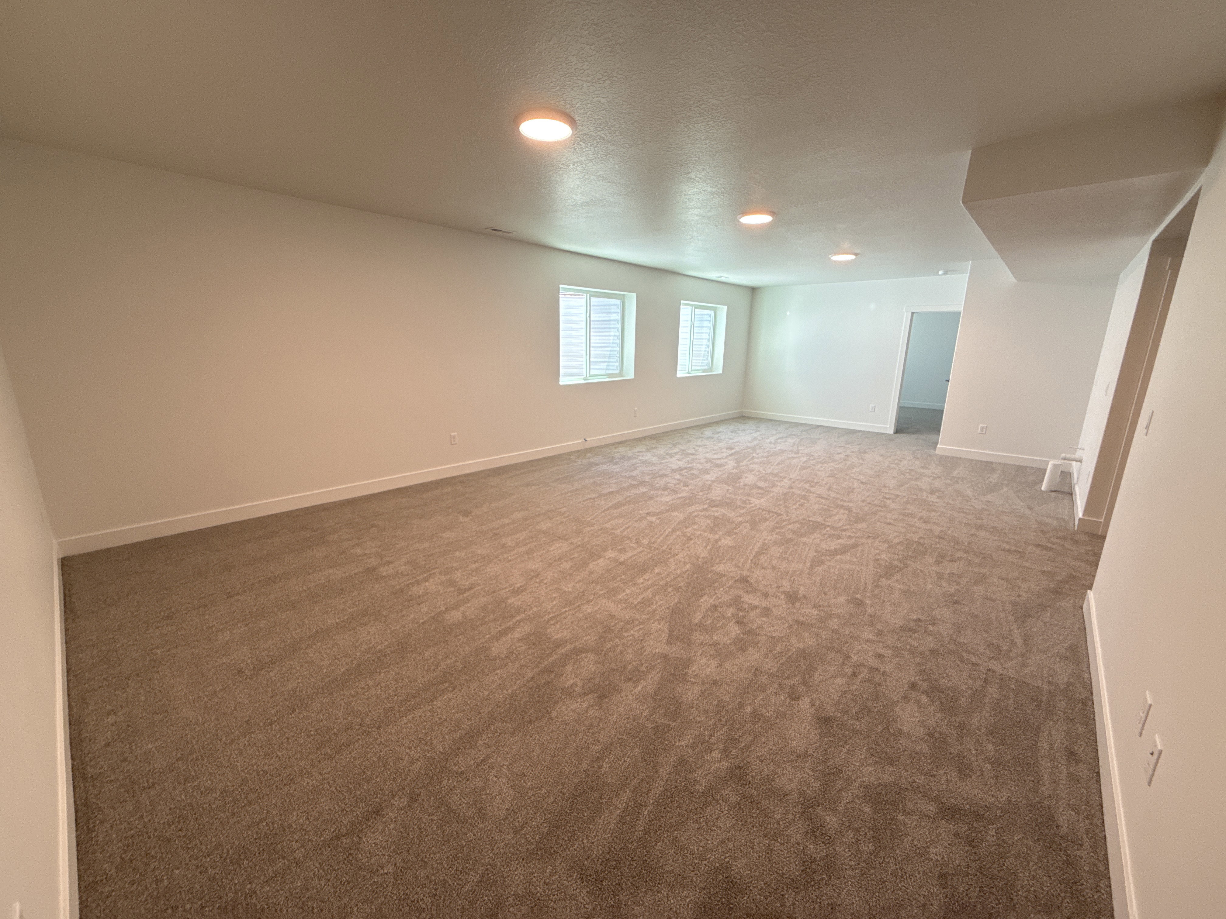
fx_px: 496
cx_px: 613
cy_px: 460
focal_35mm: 14
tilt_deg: -14.0
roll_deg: -1.1
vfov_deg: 85.7
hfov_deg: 102.1
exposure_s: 1/120
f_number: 2.2
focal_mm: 2.22
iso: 160
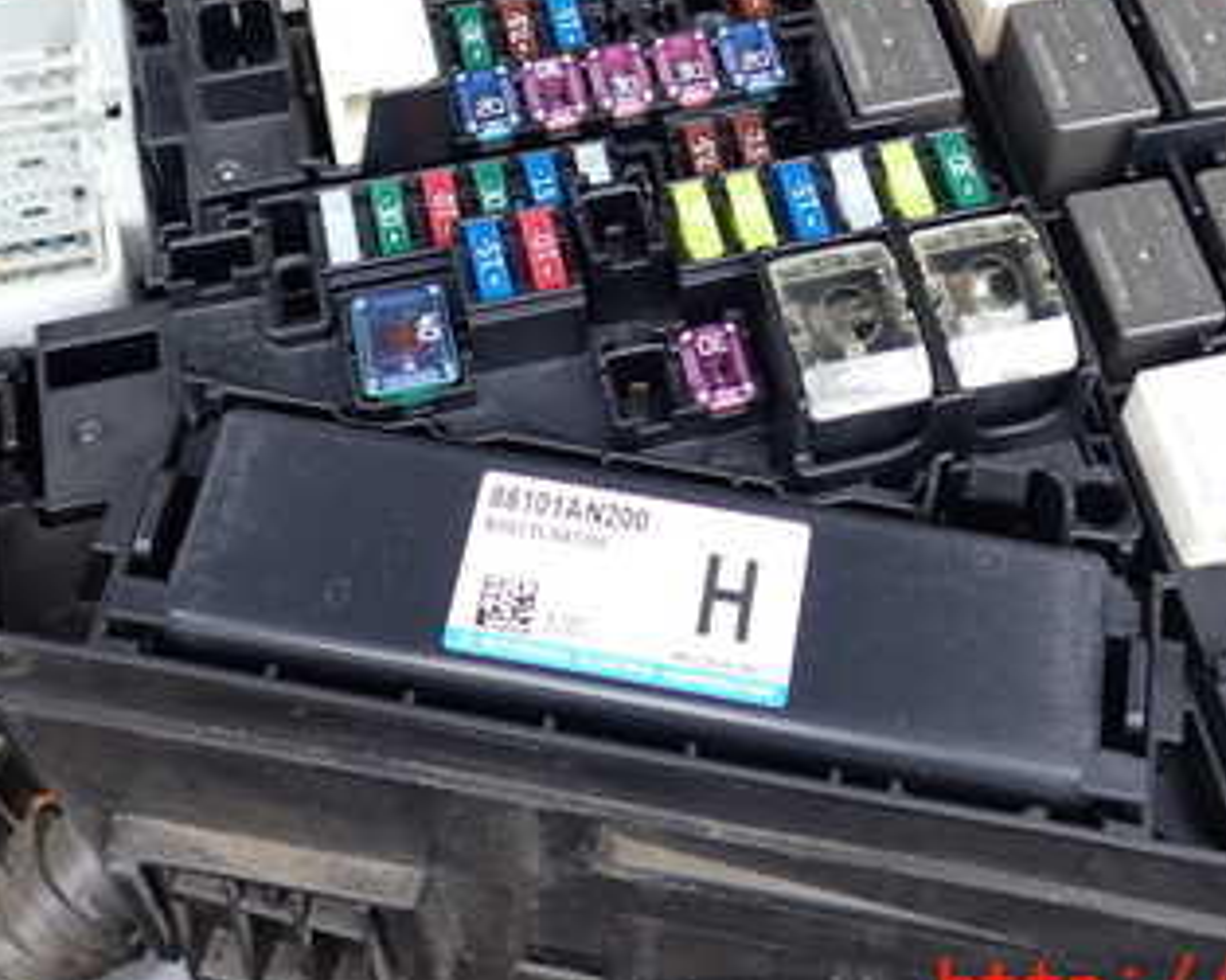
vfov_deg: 26.5
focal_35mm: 56
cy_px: 168
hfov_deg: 33.6
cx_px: 648
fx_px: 2031
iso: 100
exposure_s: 1/160
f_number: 2.3
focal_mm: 5.4
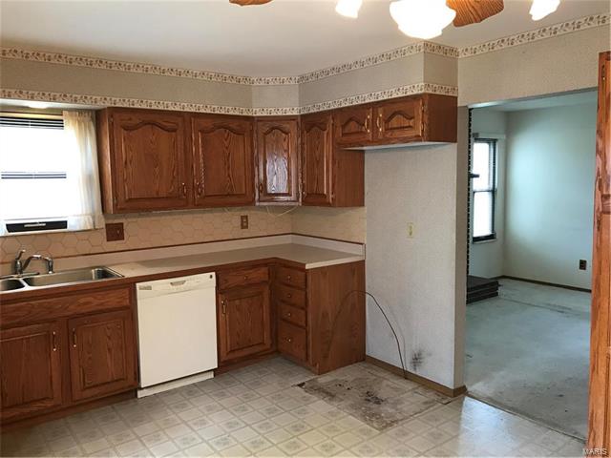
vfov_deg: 49.7
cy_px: 229
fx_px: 494
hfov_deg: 63.4
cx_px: 306
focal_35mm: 28
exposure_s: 1/15
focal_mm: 3.99
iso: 50
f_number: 1.8
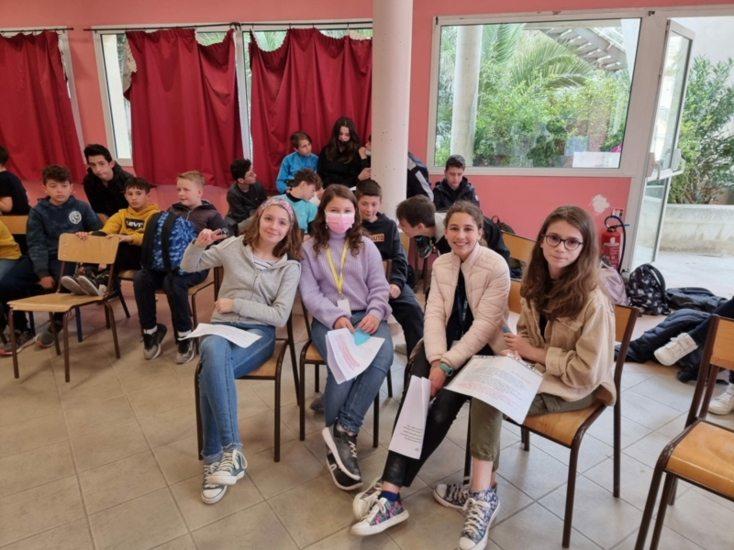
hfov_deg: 71.6
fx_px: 509
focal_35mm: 24
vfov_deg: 56.8
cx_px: 367
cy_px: 275
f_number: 1.8
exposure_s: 1/100
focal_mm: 6.7
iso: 160
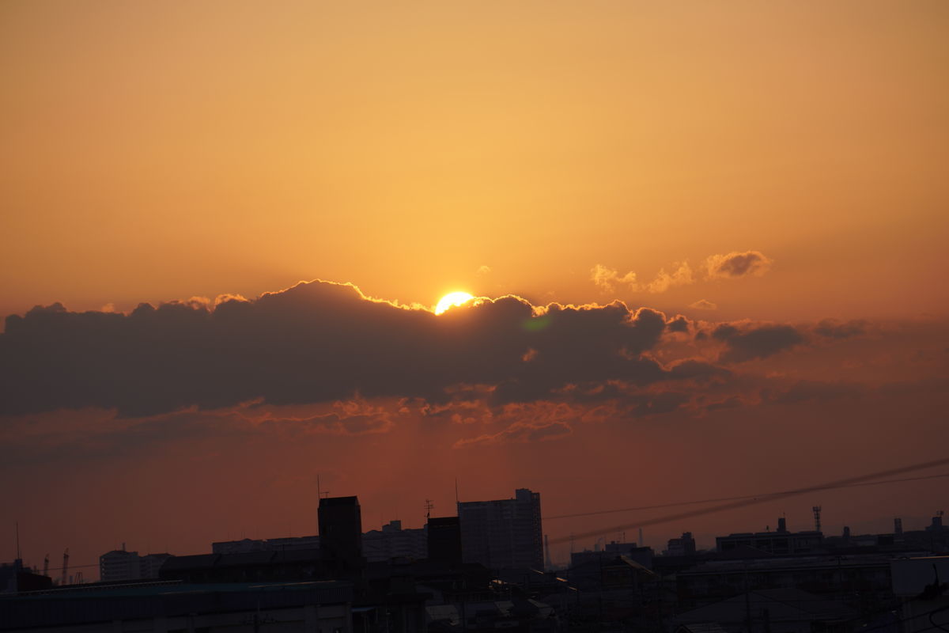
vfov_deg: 7.1
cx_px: 474
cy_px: 316
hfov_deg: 10.6
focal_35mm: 194
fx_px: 5100
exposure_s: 1/800
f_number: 6.3
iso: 100
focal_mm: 129
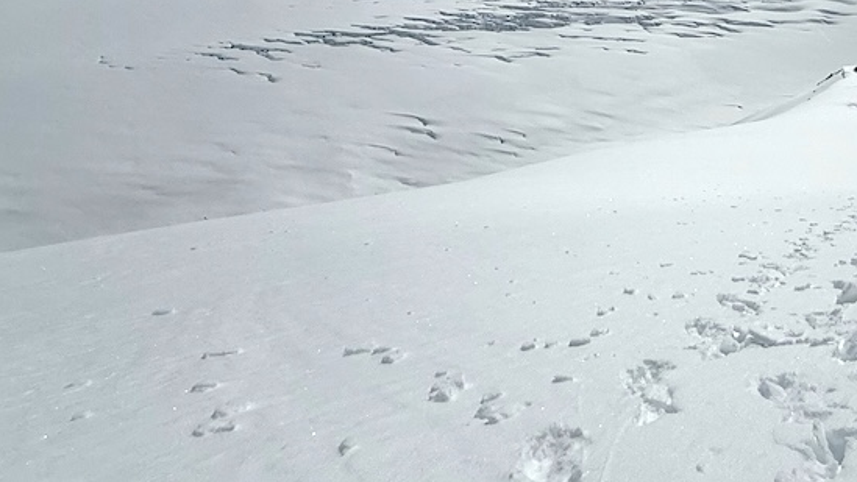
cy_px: 3
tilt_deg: -18.0
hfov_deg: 59.6
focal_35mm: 30
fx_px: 682
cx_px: 677
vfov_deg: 35.4
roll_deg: -3.8
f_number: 2.2
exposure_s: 1/27778
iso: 64
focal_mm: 2.22
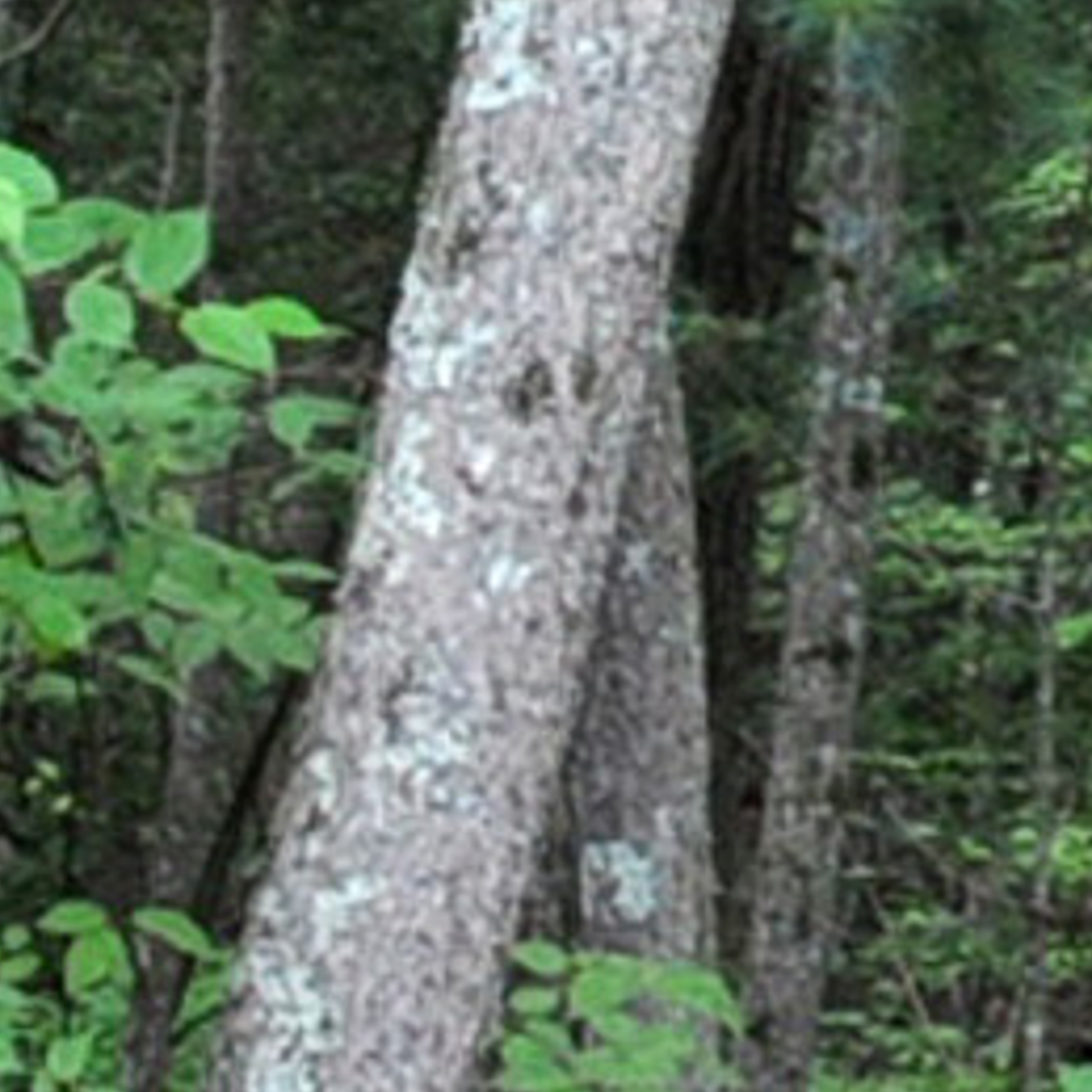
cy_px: 2961
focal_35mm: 284
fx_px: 10136
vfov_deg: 5.8
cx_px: -2680
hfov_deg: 5.6
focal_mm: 20
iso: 500
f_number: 7.1
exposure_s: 1/50
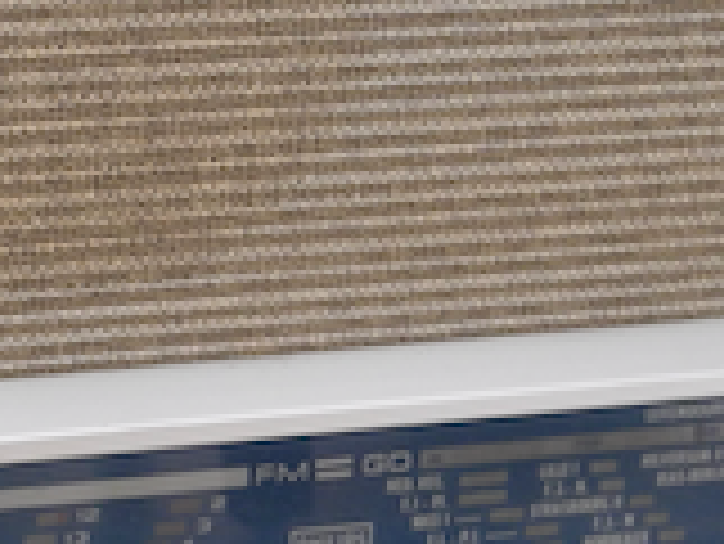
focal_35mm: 139
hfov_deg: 13.7
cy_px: 441
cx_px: -216
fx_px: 2909
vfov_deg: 10.6
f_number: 3.2
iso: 110
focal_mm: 7.4
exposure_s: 1/30
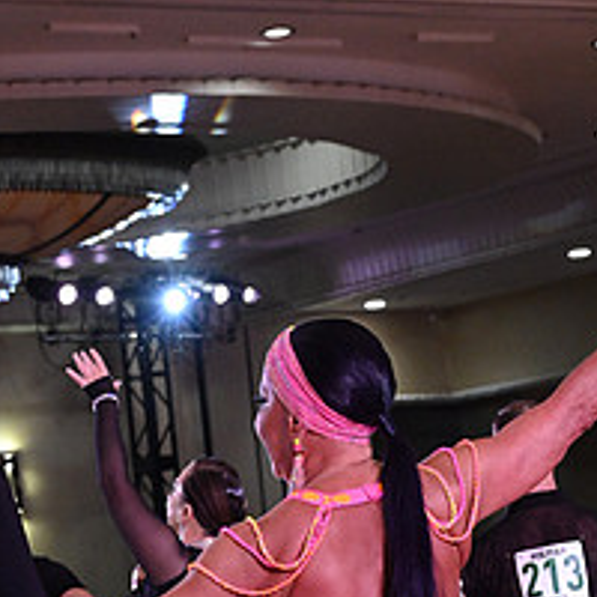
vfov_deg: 10.7
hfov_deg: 11.0
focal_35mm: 158
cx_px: 64
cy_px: 836
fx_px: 3083
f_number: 7.1
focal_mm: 64
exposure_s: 1/320
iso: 5000
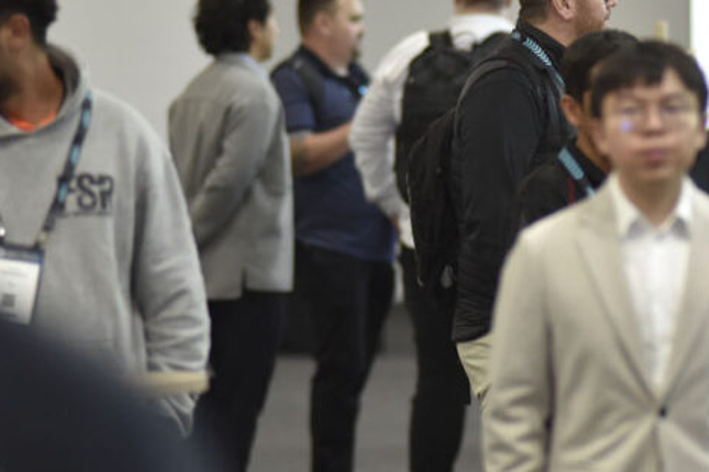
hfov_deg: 5.2
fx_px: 7759
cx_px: 601
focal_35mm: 394
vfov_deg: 3.5
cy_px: 191
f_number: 2.8
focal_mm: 180
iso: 2200
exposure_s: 1/500
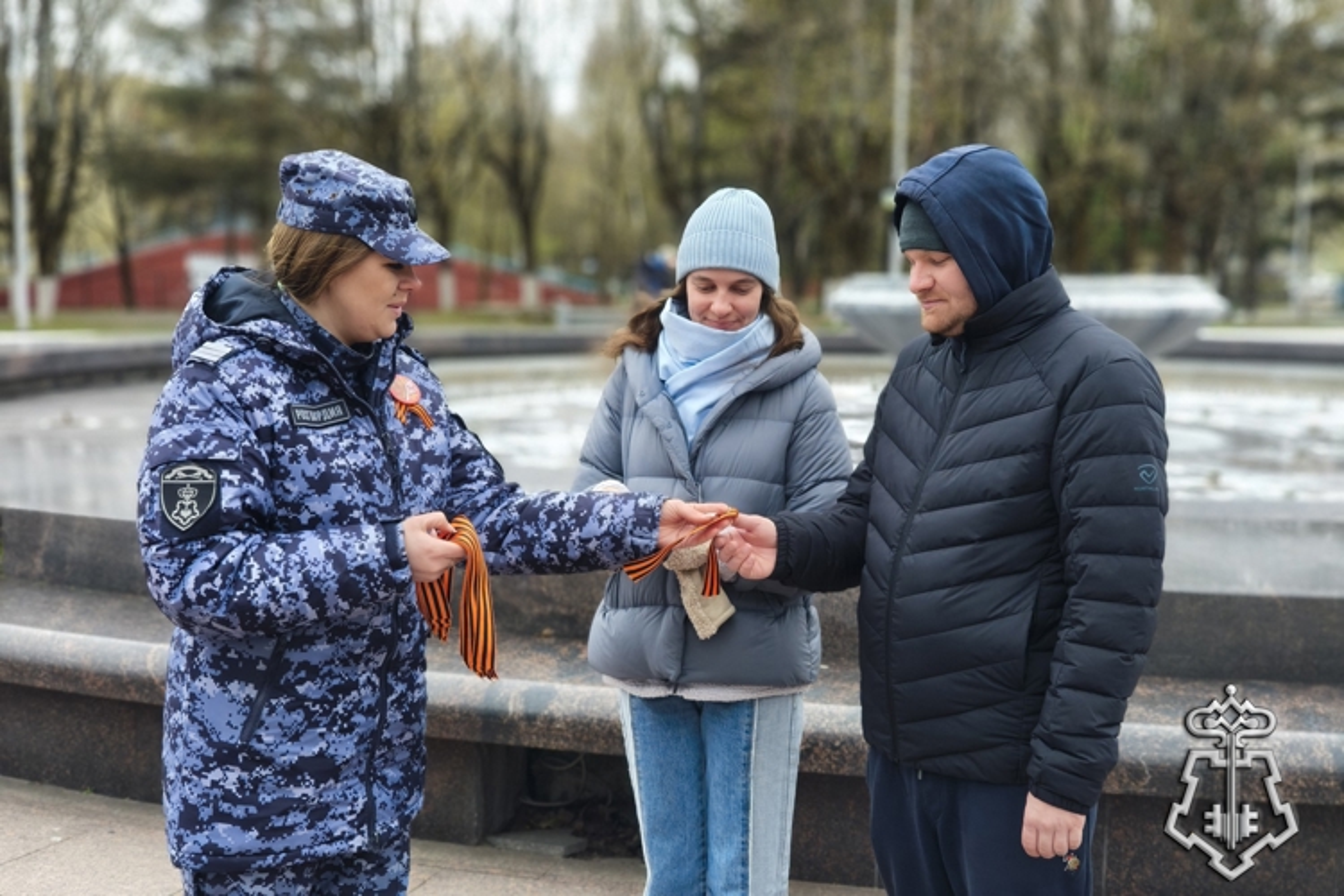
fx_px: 1755
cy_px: 448
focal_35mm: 47
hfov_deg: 41.9
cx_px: 672
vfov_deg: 28.6
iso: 640
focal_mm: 7.1
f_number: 4.5
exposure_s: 1/1003
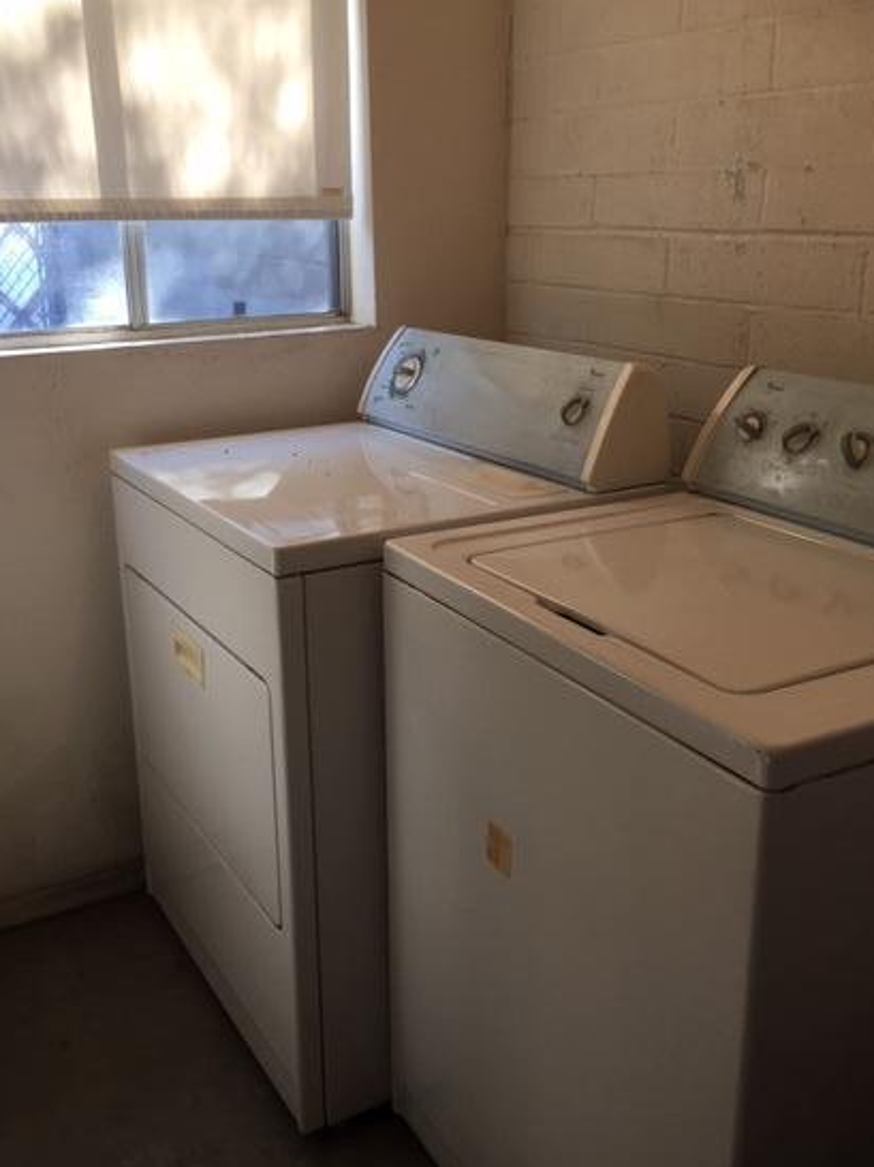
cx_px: 391
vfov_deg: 54.0
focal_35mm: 34
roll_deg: +2.9
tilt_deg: -16.2
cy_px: 562
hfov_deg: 41.7
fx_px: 1145
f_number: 2.2
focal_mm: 4.15
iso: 32
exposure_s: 1/60
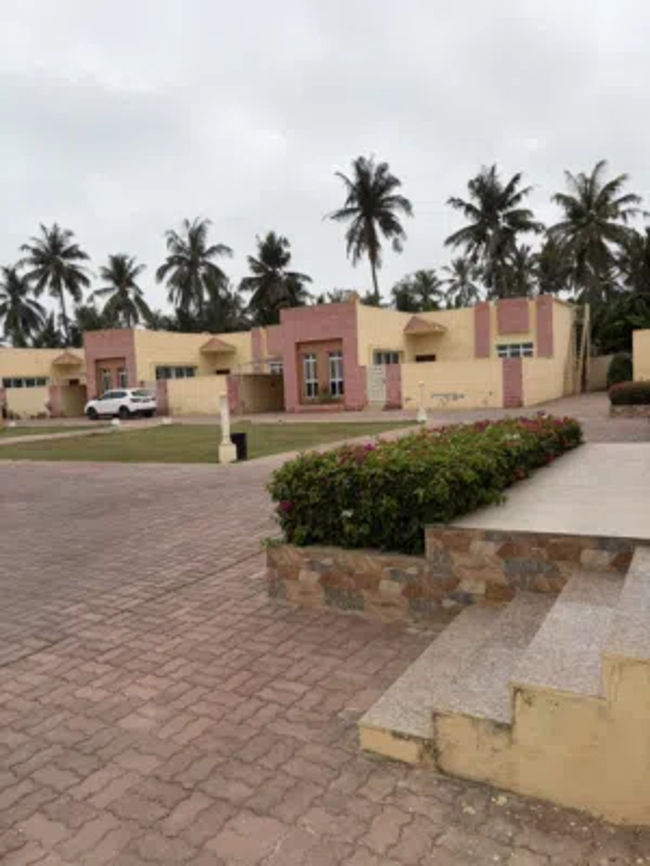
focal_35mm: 26
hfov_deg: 53.1
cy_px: 433
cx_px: 325
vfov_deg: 67.3
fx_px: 651
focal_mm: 5.96
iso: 50
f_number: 1.6
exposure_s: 1/1175
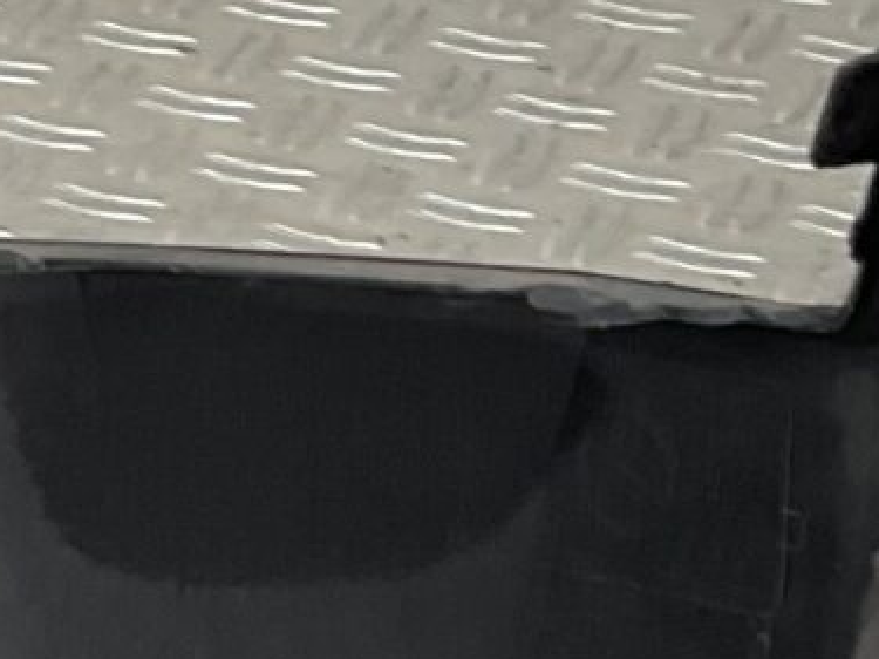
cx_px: -1062
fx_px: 5026
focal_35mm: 198
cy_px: 598
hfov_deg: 9.2
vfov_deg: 7.5
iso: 16
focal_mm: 3
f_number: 1.8
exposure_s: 1/120
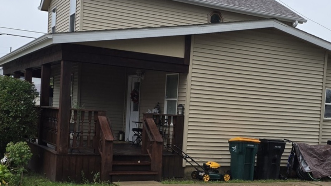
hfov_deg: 51.6
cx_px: 174
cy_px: 128
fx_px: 342
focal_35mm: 39
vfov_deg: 30.2
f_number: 1.7
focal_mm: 6.3
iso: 20
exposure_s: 1/182
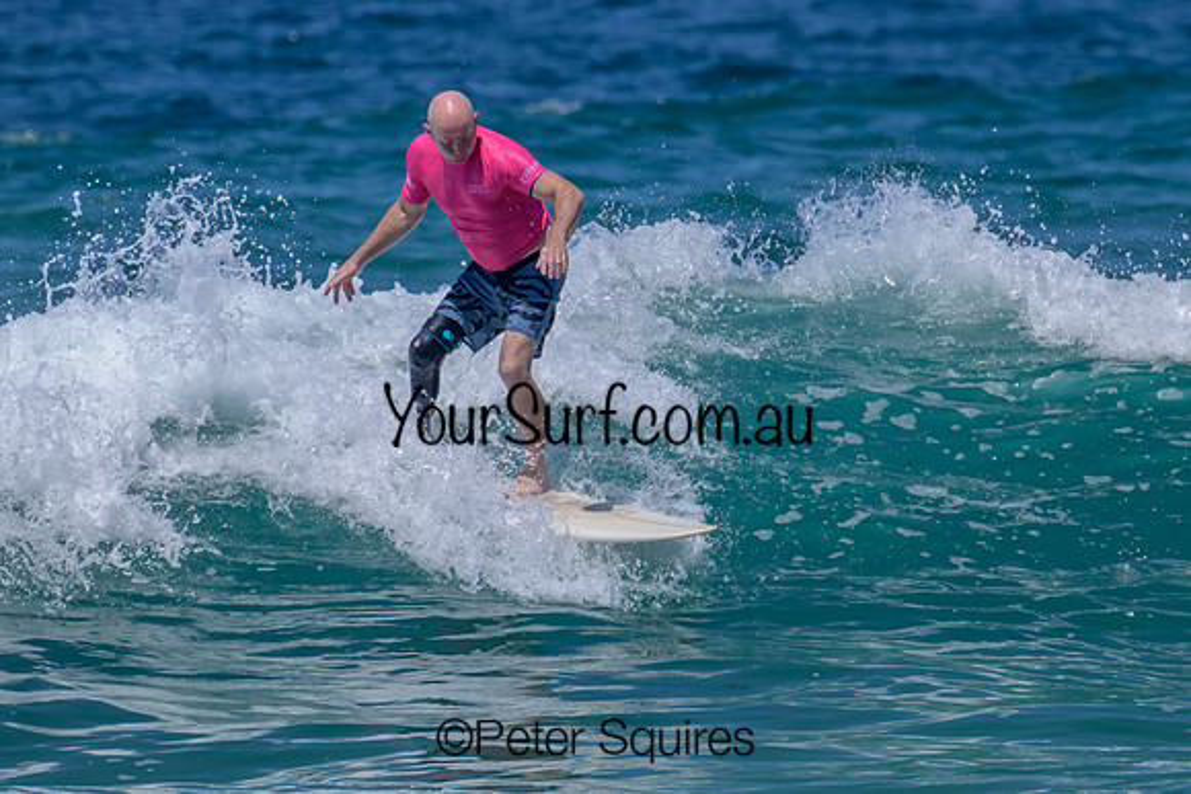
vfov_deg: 1.3
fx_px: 35756
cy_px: 427
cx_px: 721
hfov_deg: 1.9
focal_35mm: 1081
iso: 640
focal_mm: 800
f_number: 11
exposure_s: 1/2000
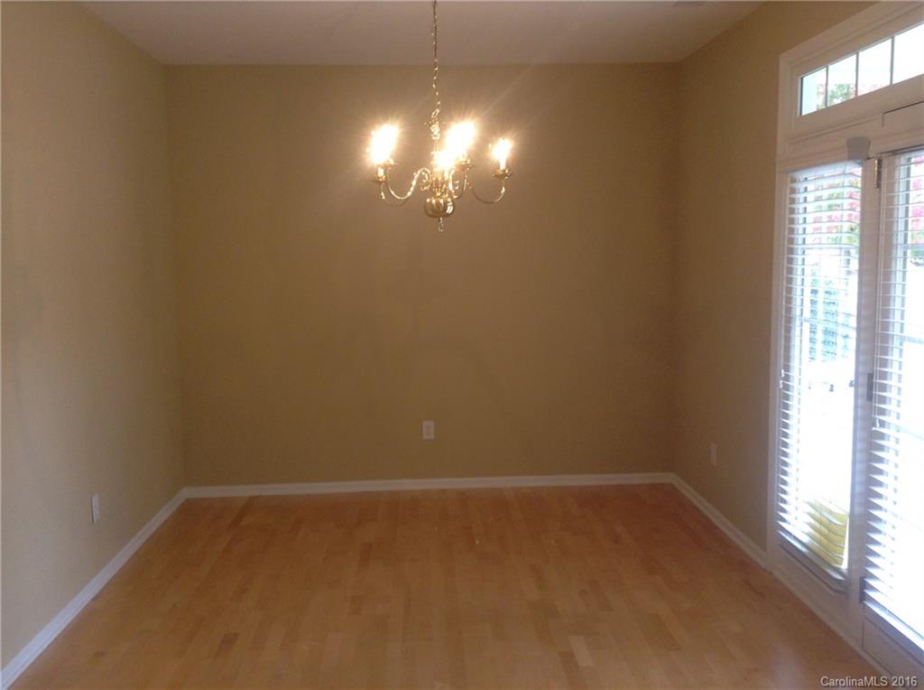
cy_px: 345
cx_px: 462
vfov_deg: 42.8
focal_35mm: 33
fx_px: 879
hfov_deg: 55.4
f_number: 2.4
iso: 50
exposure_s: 1/24
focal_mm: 3.3
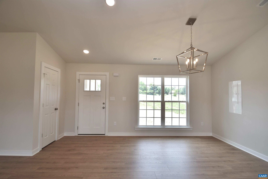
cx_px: 134
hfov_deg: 100.4
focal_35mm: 15
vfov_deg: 77.3
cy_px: 90
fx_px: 112
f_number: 5.6
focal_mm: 10
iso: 180
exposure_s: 1/125
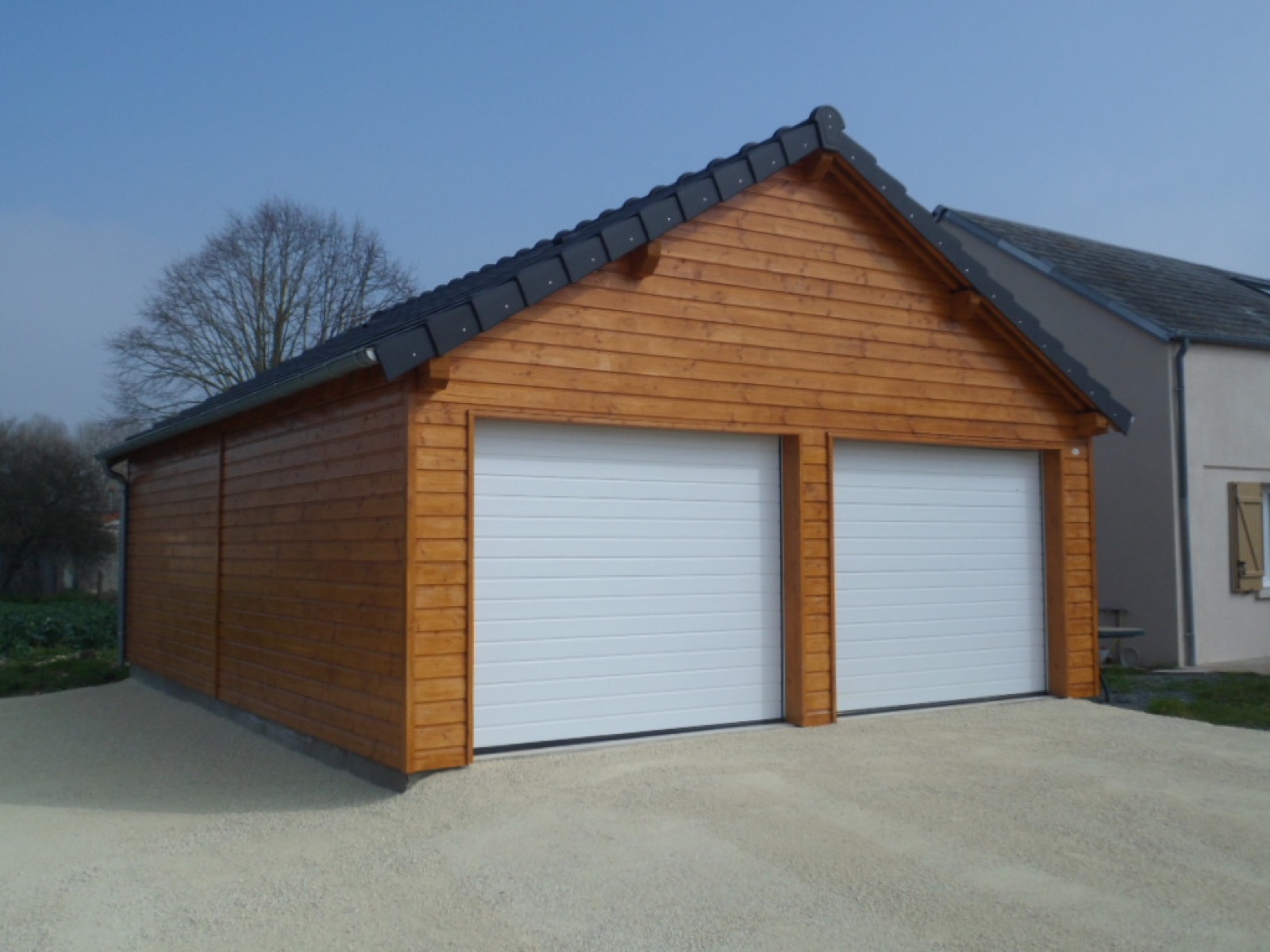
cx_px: 635
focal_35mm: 34
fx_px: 1247
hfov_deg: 54.0
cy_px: 476
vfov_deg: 41.8
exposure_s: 1/250
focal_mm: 5.7
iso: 80
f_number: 10.4
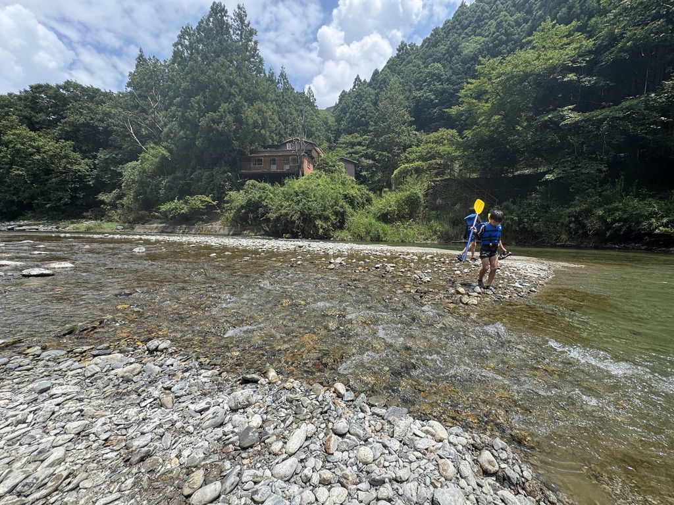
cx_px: 337
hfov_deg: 102.1
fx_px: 273
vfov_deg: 85.7
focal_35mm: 14
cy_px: 252
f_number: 2.2
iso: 50
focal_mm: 2.22
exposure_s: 1/1370
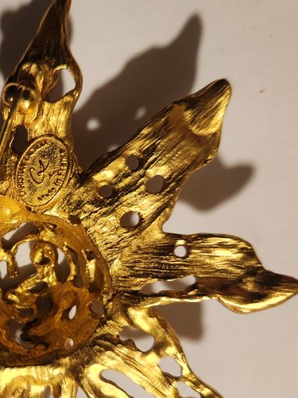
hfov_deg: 29.6
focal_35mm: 46
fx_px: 528
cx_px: 6
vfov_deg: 40.9
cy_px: 256
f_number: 1.8
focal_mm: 5.4
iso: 320
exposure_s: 1/50
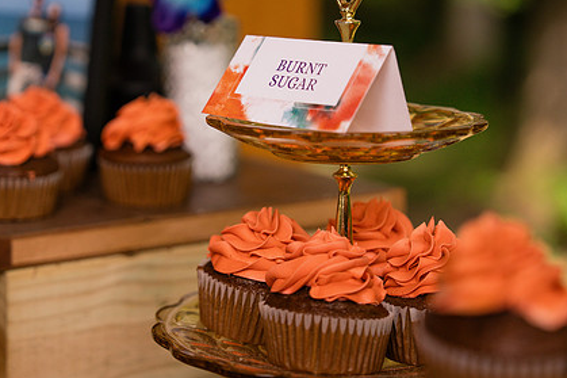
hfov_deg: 21.0
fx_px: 1527
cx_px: 254
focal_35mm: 97
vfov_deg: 14.1
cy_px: 123
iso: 250
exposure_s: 1/1600
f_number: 2.8
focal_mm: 70
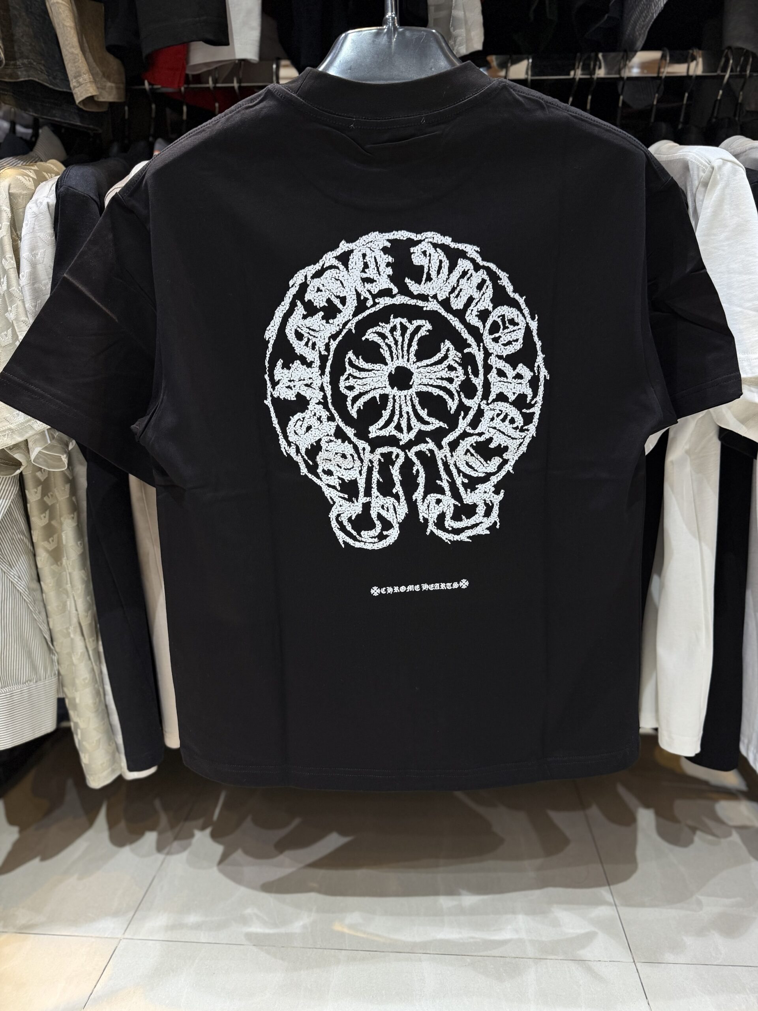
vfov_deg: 71.6
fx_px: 701
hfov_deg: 56.8
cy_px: 506
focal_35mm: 24
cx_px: 379
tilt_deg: -10.3
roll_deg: +1.2
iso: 125
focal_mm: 6.76
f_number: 1.78
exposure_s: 1/50
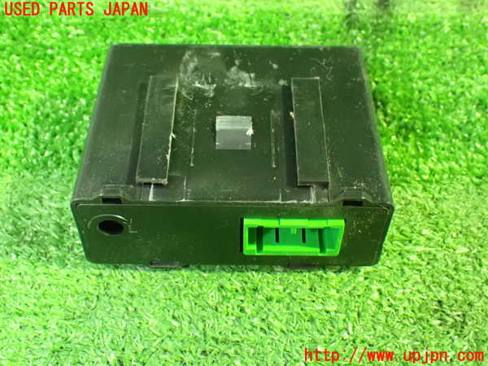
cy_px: 183
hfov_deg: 40.4
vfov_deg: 30.9
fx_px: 663
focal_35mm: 47
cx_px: 244
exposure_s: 1/15
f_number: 3.1
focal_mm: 8.4
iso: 1600
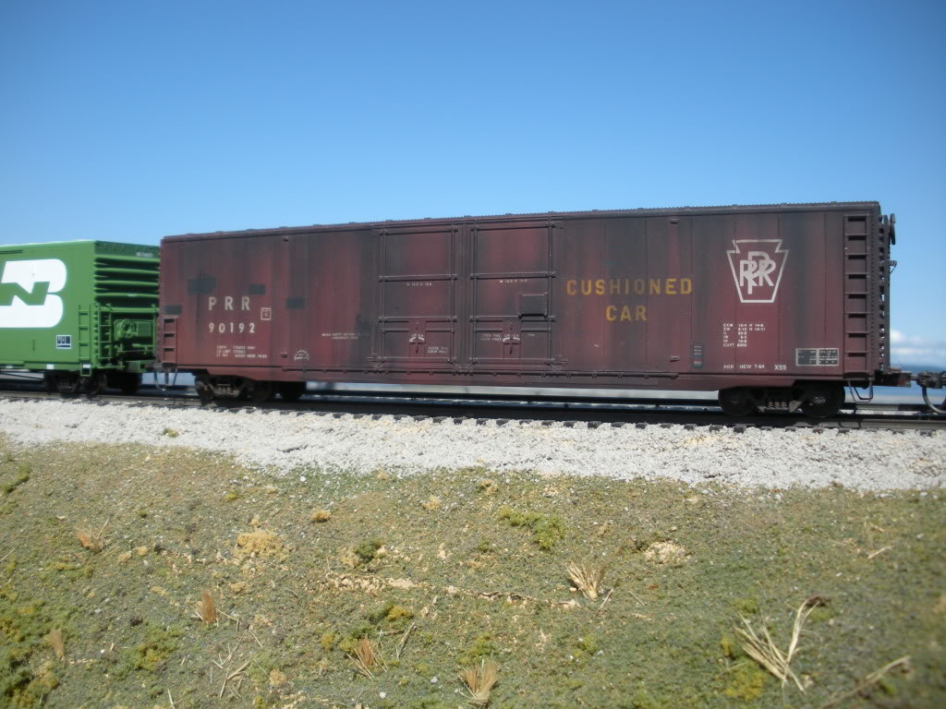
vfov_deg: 39.7
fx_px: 984
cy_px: 354
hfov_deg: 51.4
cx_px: 473
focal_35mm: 36
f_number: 3.5
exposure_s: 1/606
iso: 64
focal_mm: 6.3
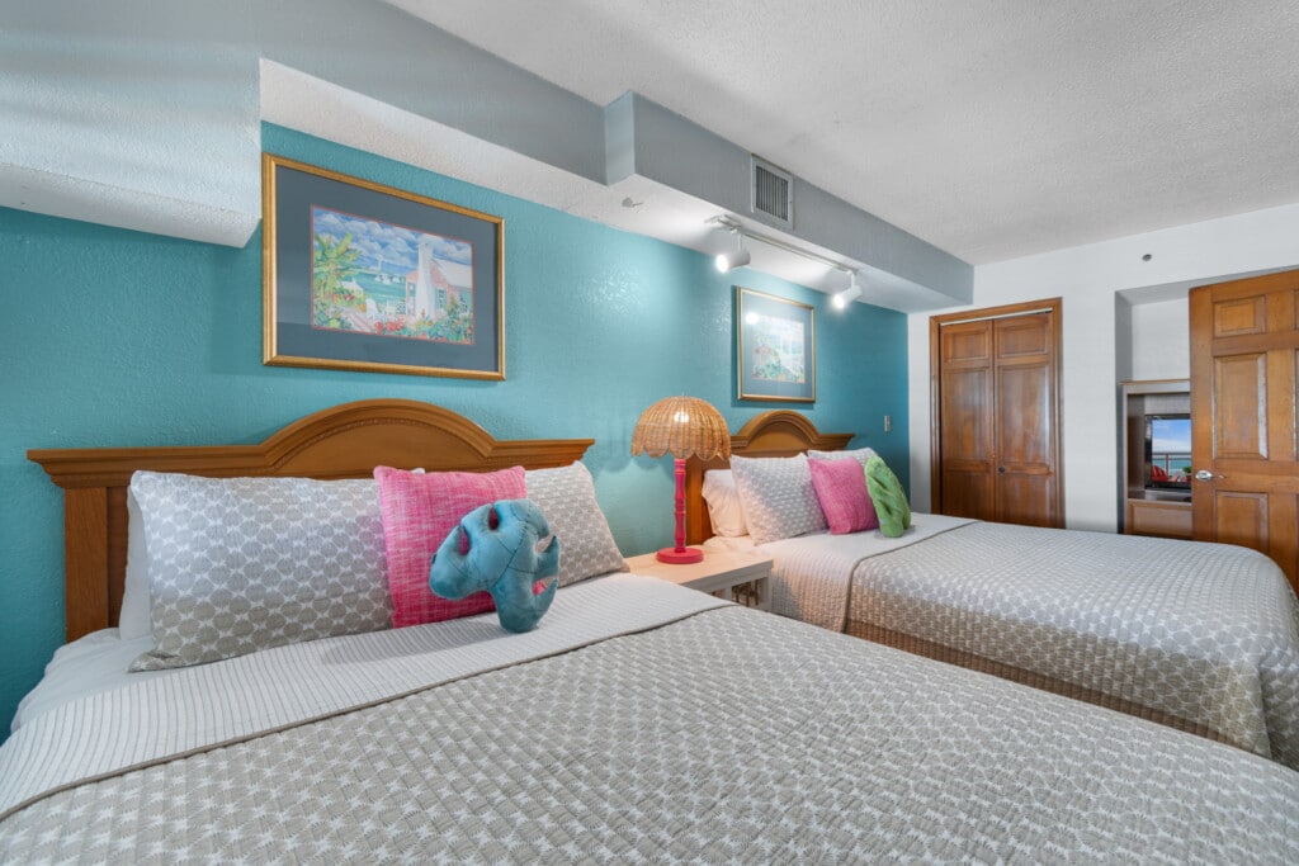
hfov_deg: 100.4
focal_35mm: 15
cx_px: 650
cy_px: 433
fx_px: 541
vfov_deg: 77.3
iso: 100
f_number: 4.5
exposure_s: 1/5
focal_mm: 10
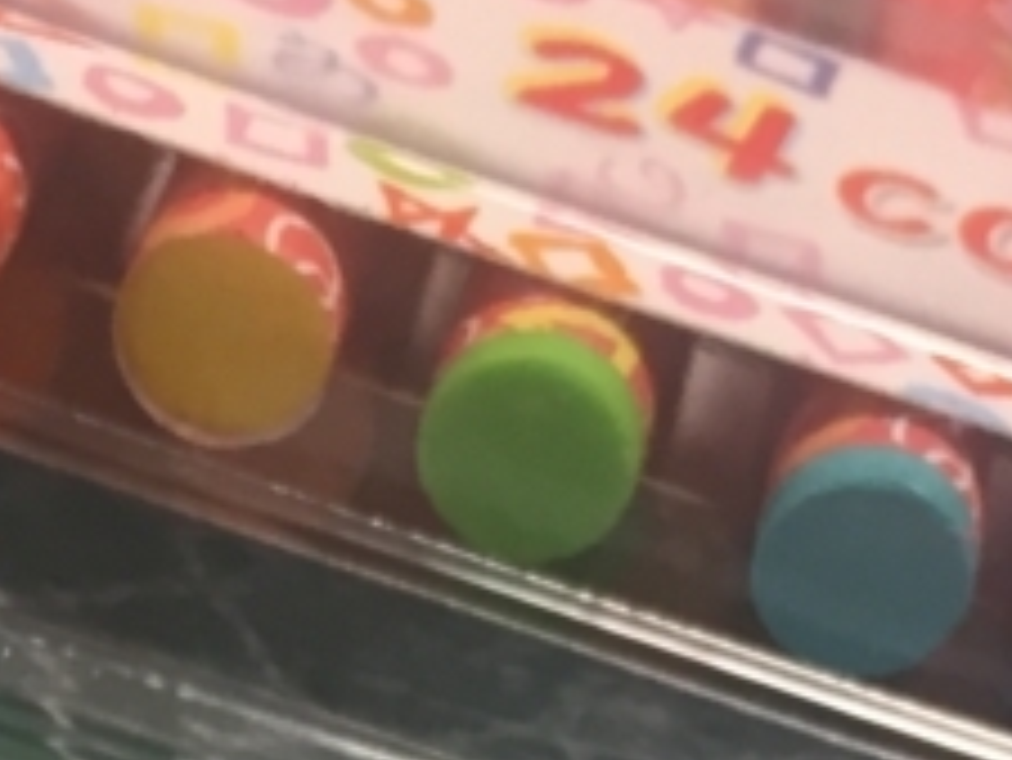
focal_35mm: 132
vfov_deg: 10.1
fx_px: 3861
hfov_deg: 14.9
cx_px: 310
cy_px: 1695
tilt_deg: -47.6
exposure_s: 1/33
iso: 80
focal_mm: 4.15
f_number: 2.2
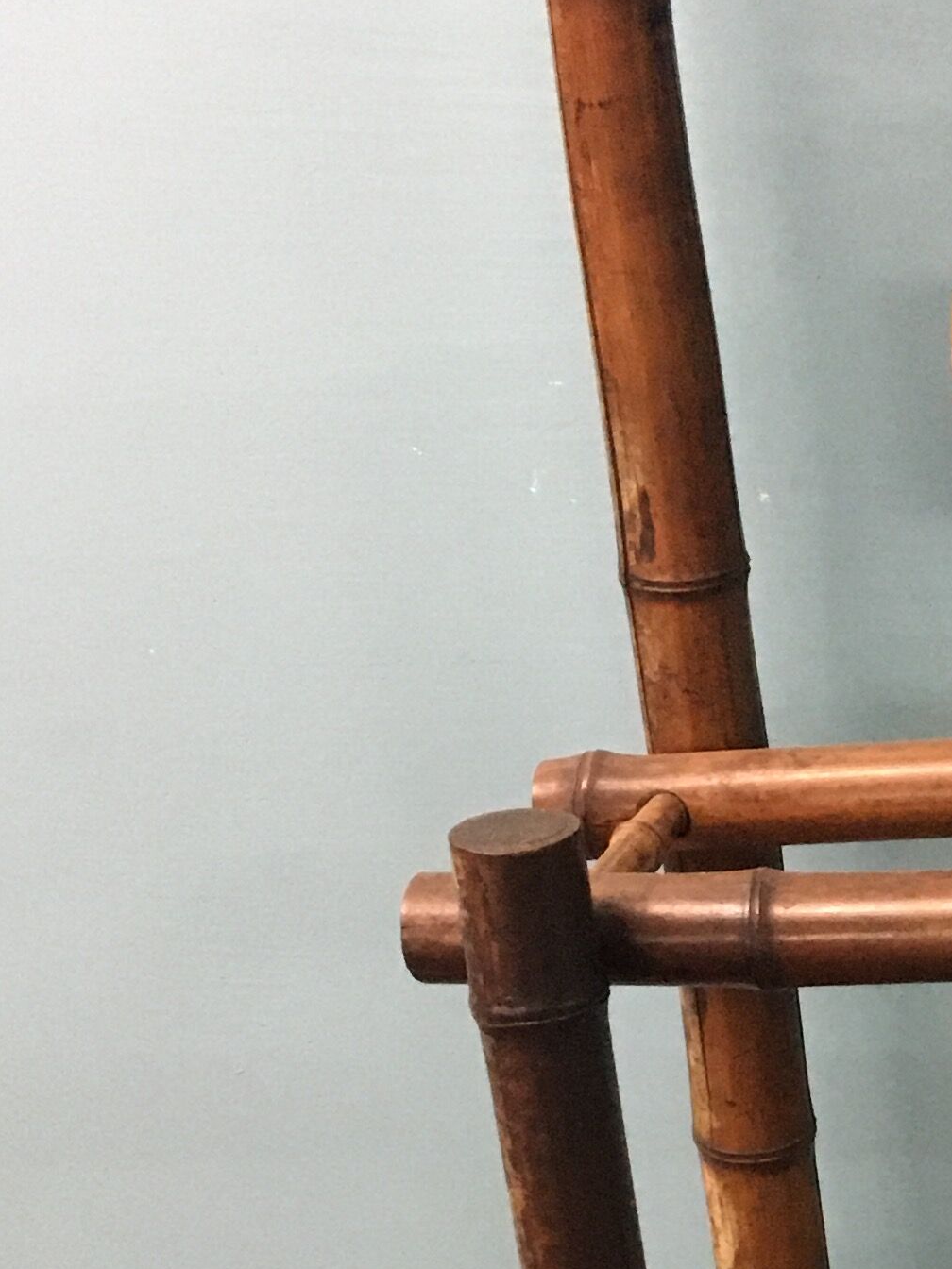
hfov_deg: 15.8
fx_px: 3190
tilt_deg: -25.3
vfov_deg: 21.9
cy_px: 1159
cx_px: 1367
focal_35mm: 87
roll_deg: +3.4
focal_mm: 4.15
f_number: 2.2
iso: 200
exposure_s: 1/25
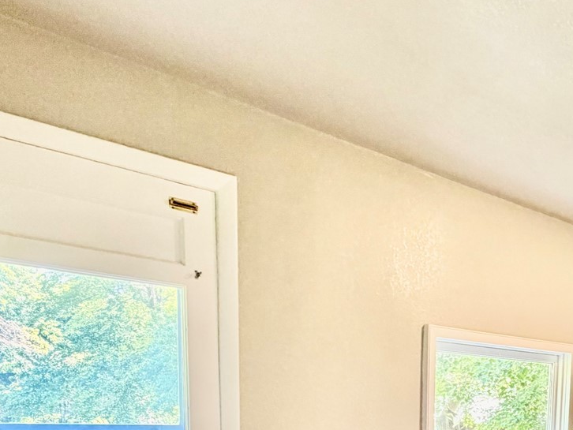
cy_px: 476
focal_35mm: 37
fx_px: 613
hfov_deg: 45.8
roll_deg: -2.4
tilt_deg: -6.9
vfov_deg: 33.6
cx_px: 505
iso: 400
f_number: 2.2
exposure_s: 1/60
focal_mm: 2.22
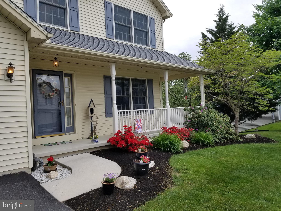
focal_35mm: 26
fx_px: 211
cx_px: 140
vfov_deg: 53.1
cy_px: 106
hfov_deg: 67.3
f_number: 1.7
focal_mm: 4.3
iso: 50
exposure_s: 1/512
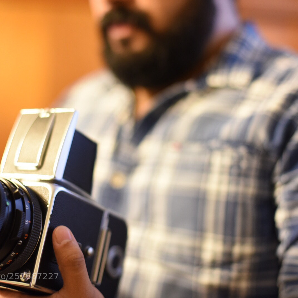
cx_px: 136
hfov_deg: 26.9
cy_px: 149
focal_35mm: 64
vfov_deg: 26.9
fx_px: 623
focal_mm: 50
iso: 2000
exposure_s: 1/15
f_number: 1.8
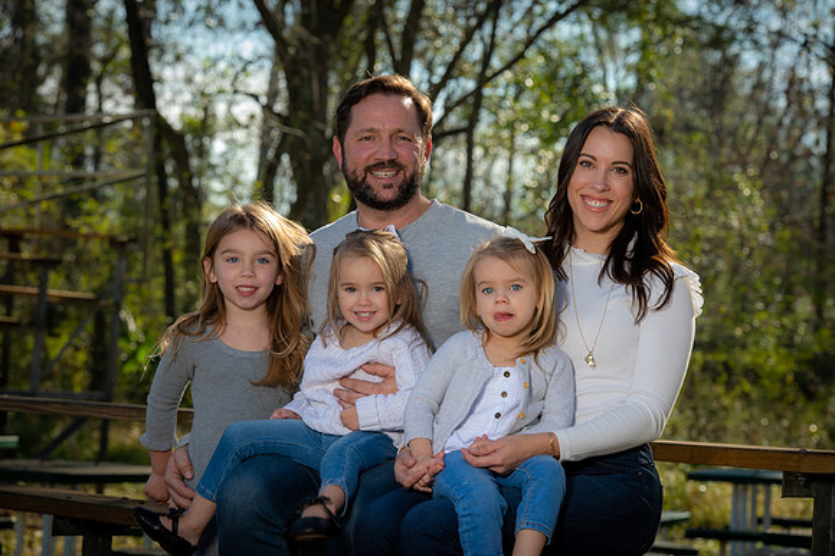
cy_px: 278
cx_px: 418
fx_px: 2828
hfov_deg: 16.8
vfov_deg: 11.2
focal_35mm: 122
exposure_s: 1/80
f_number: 8
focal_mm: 122
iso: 100
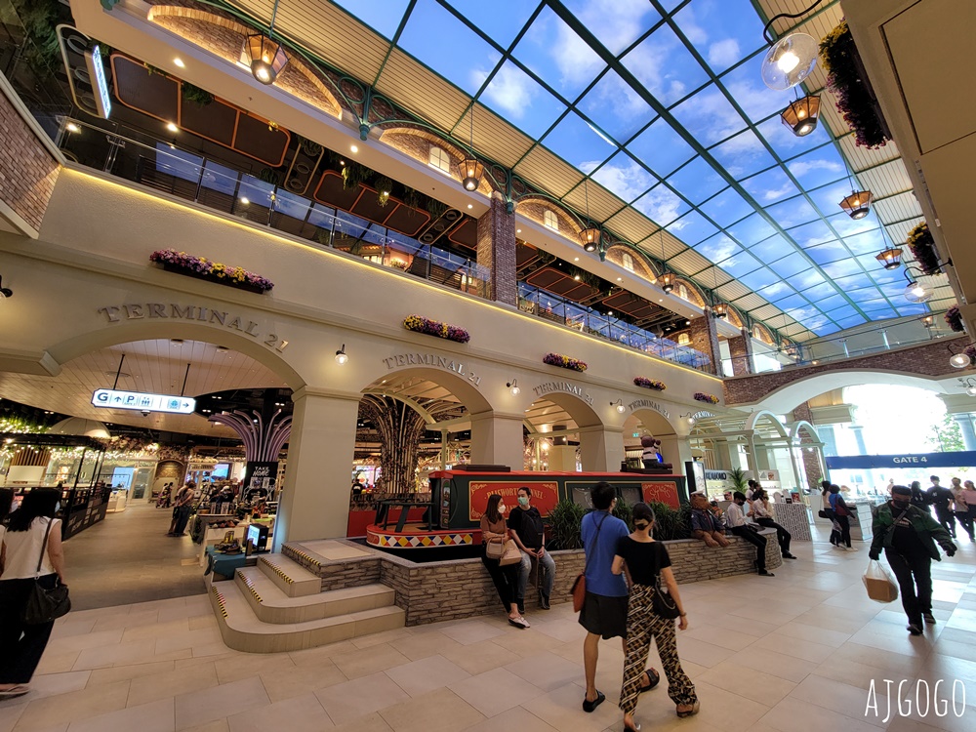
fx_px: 367
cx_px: 488
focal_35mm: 13
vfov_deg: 89.9
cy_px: 366
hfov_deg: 106.2
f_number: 2.2
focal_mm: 2.2
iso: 64
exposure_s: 1/50
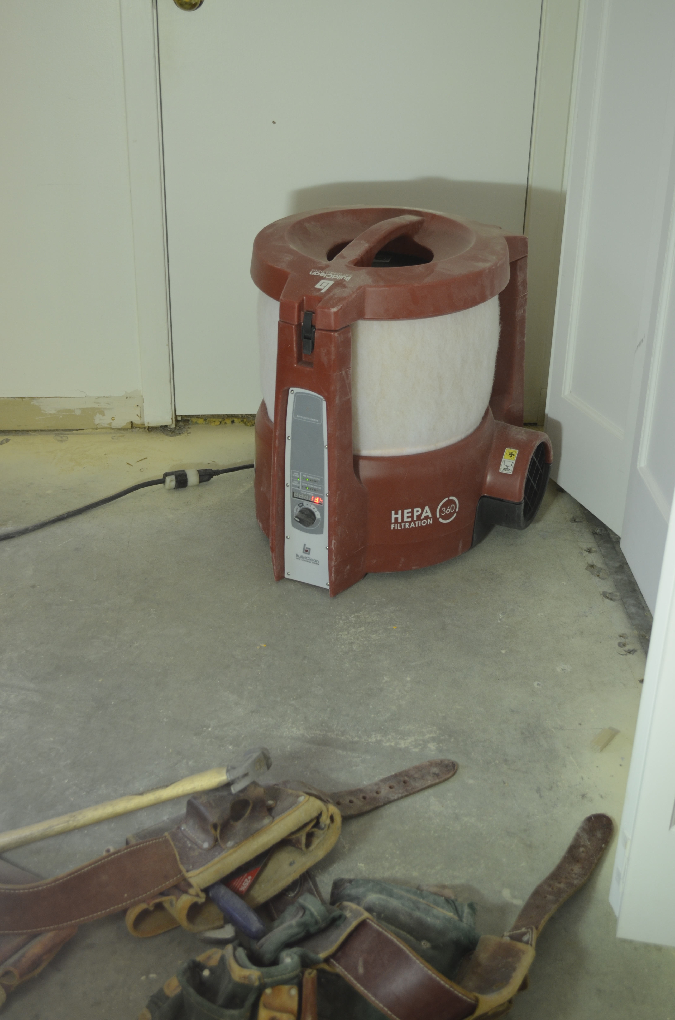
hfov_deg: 28.0
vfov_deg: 41.2
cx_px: 338
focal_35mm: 48
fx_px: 1356
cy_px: 510
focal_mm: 32
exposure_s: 1/125
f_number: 5.6
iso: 360
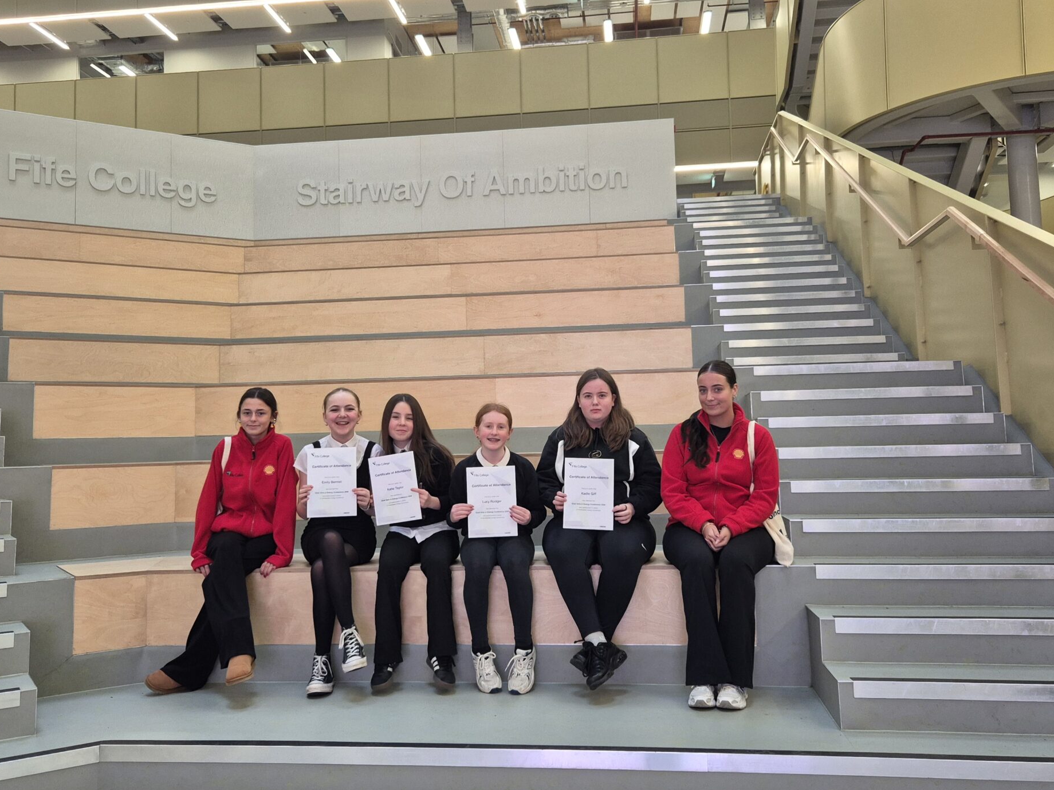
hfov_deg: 56.8
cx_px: 498
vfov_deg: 44.1
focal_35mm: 32
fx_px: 974
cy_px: 356
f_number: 1.8
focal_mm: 5.4
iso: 400
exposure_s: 1/100
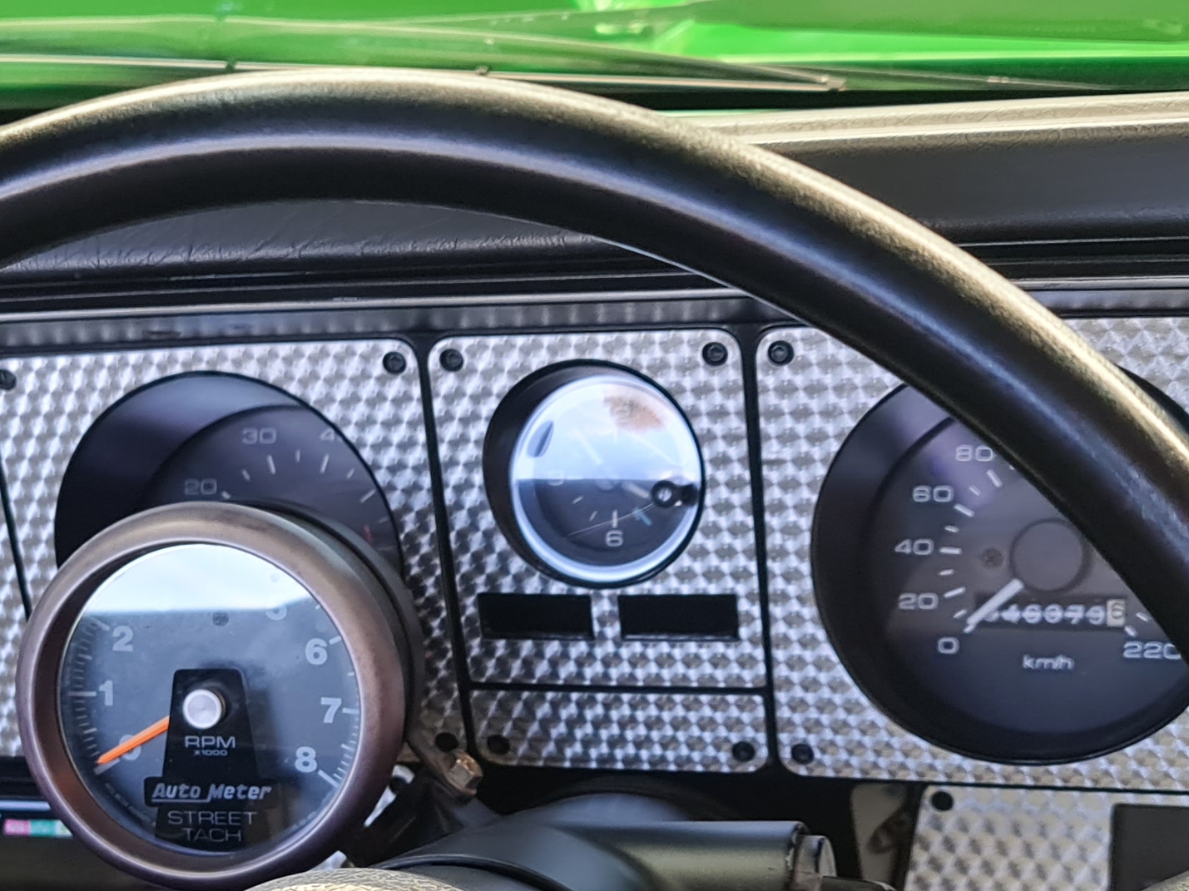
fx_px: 2404
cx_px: 355
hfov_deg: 27.5
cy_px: 767
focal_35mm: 70
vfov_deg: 20.7
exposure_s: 1/50
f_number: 1.8
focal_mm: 7
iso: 160
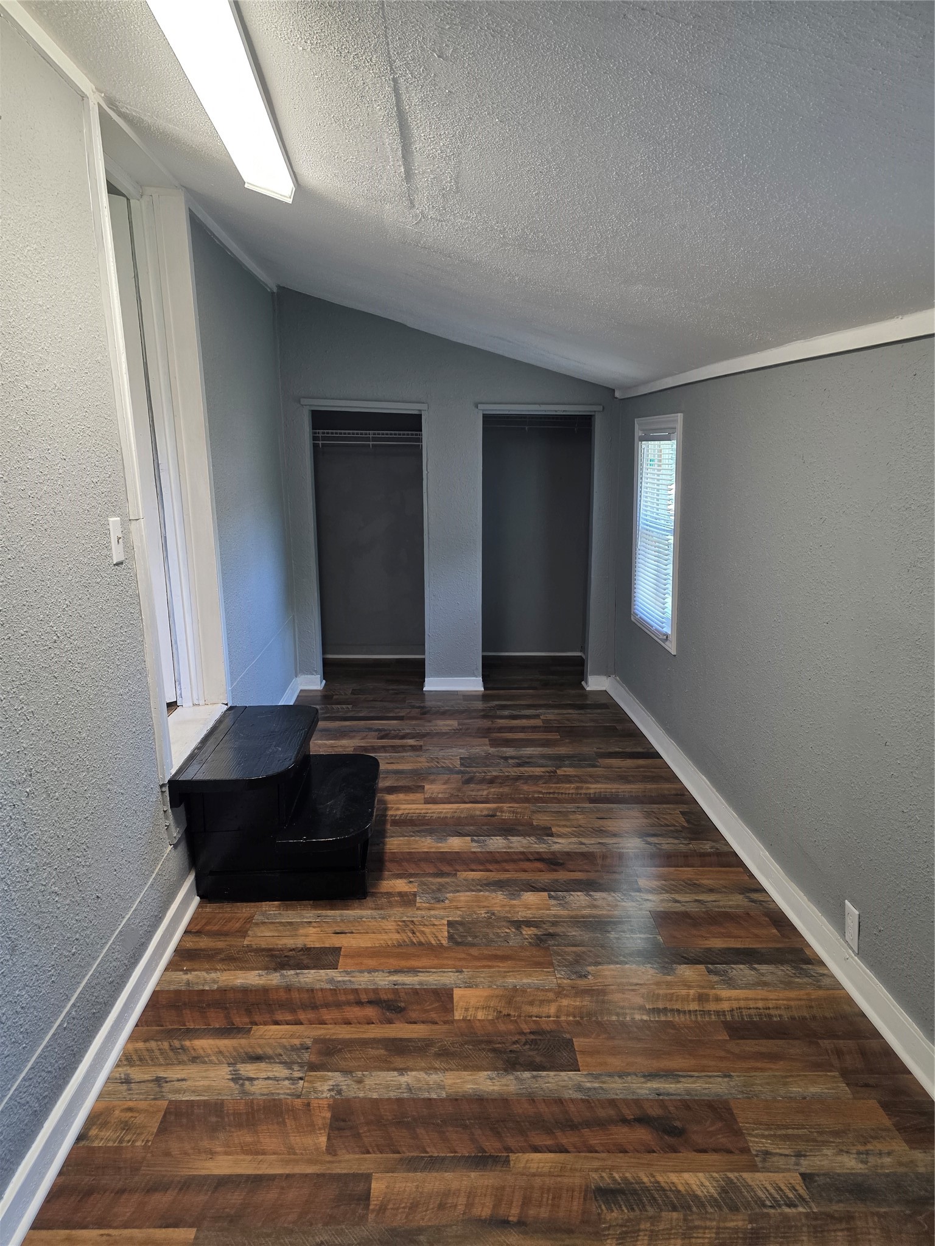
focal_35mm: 23
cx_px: 468
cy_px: 623
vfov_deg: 73.9
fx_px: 828
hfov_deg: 58.9
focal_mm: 6.3
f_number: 1.7
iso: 160
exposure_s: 1/120
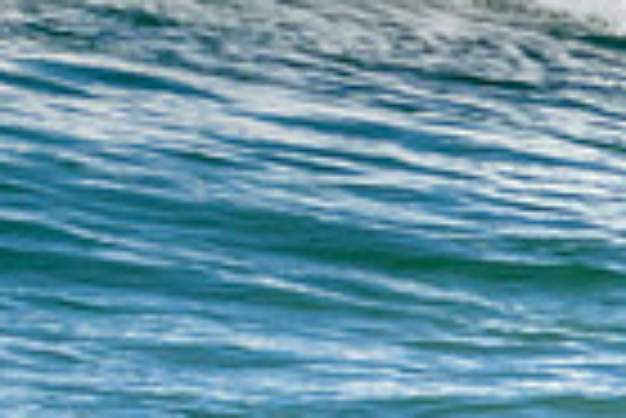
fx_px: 79897
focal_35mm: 4590
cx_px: -217
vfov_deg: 0.3
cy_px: -365
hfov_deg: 0.4
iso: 900
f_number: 11
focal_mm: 800
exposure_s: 1/2000
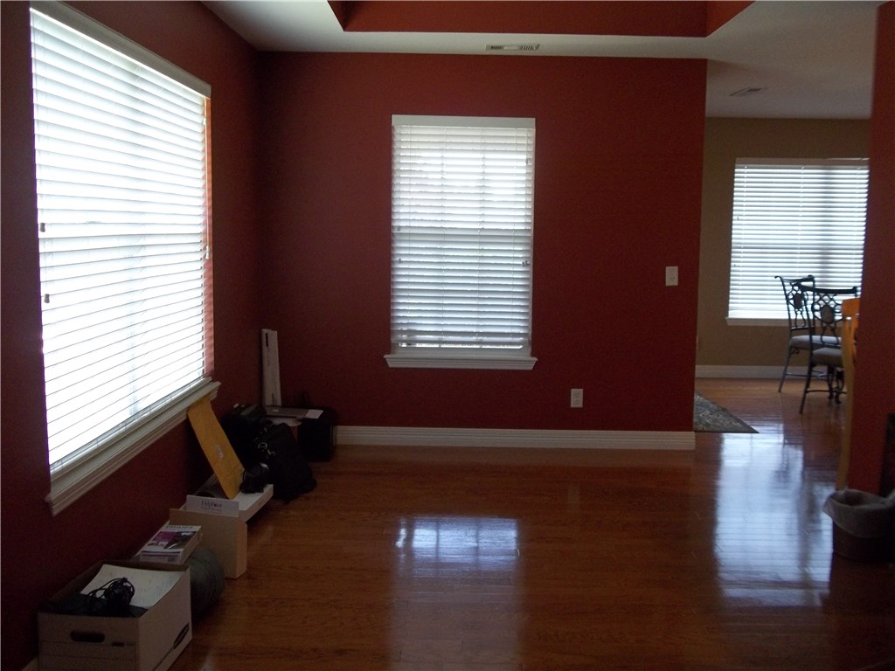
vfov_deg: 44.2
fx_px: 827
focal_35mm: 32
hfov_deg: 56.8
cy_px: 336
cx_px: 448
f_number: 2.9
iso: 160
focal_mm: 5.7
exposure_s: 1/50
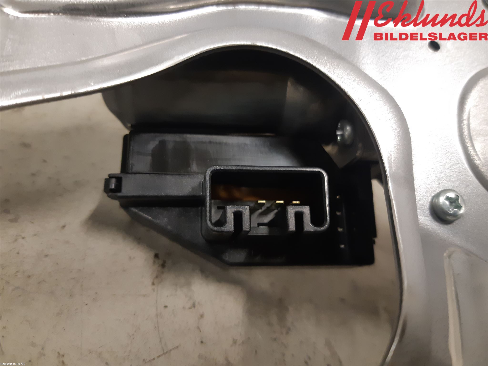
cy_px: 183
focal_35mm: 26
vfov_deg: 53.1
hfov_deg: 67.3
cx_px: 244
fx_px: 367
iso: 200
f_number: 1.7
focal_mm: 3.93
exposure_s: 1/50
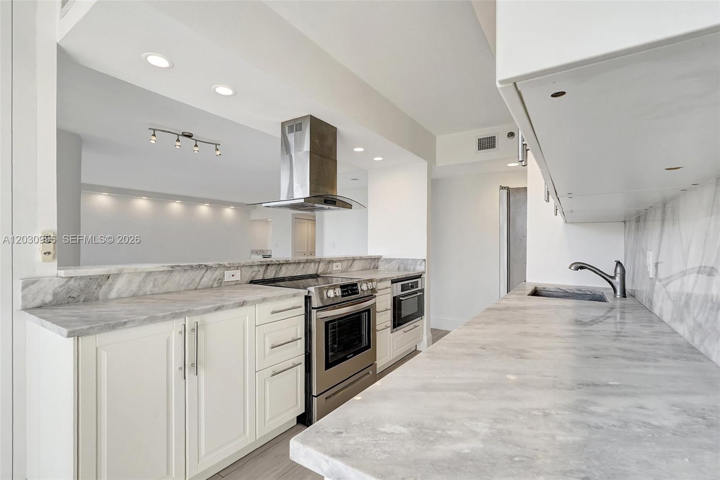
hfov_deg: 95.0
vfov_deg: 72.0
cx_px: 360
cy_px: 240
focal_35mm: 16
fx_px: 330
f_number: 13
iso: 640
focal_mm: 16.5
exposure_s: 1/25
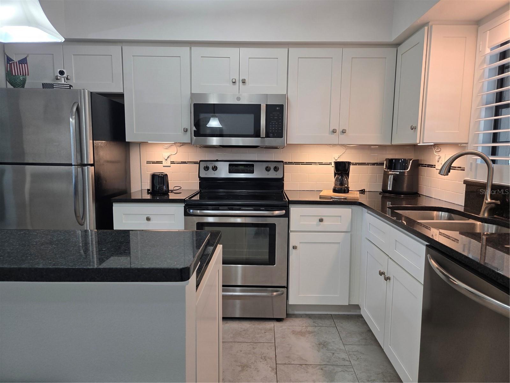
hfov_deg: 73.9
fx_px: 339
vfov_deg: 58.9
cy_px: 192
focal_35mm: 23
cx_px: 255
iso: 100
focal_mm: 5.4
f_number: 1.8
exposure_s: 1/120
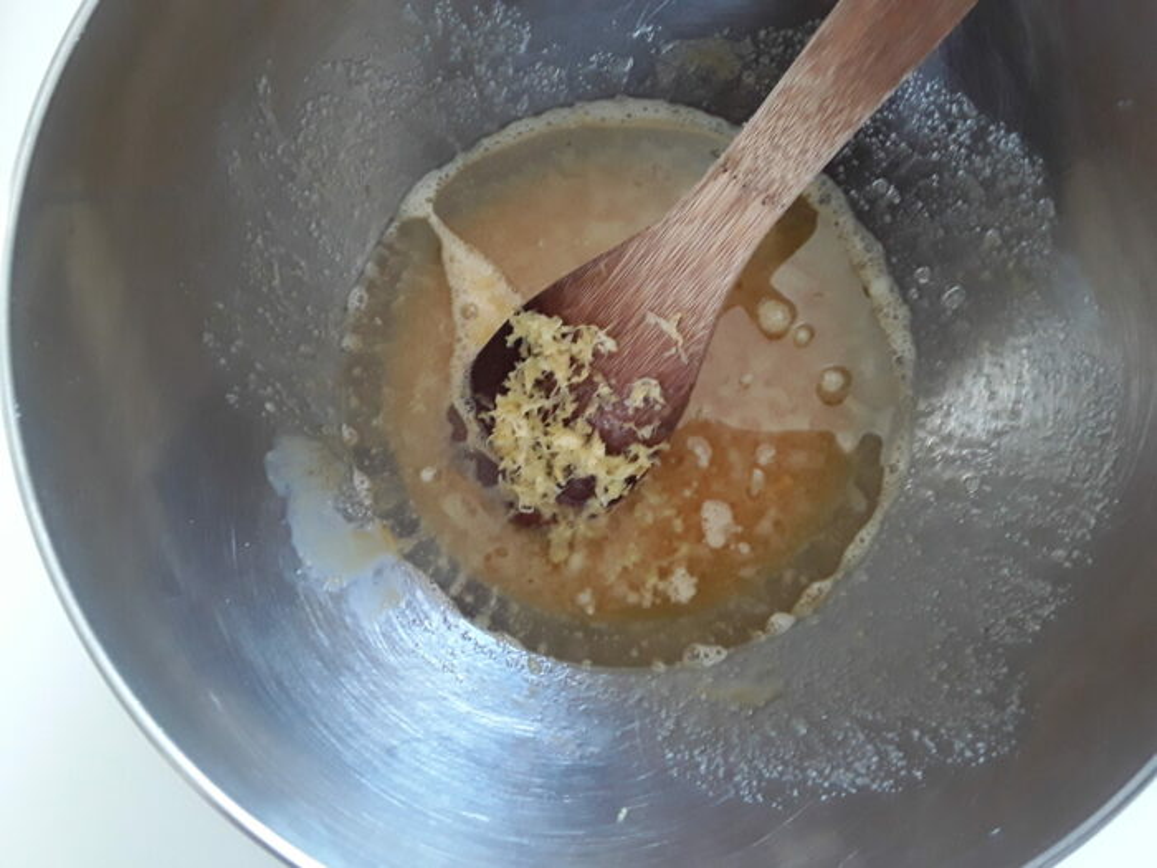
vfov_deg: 51.4
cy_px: 434
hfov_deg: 65.3
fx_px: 902
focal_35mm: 27
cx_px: 578
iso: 160
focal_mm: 2.91
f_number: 1.9
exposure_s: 1/20
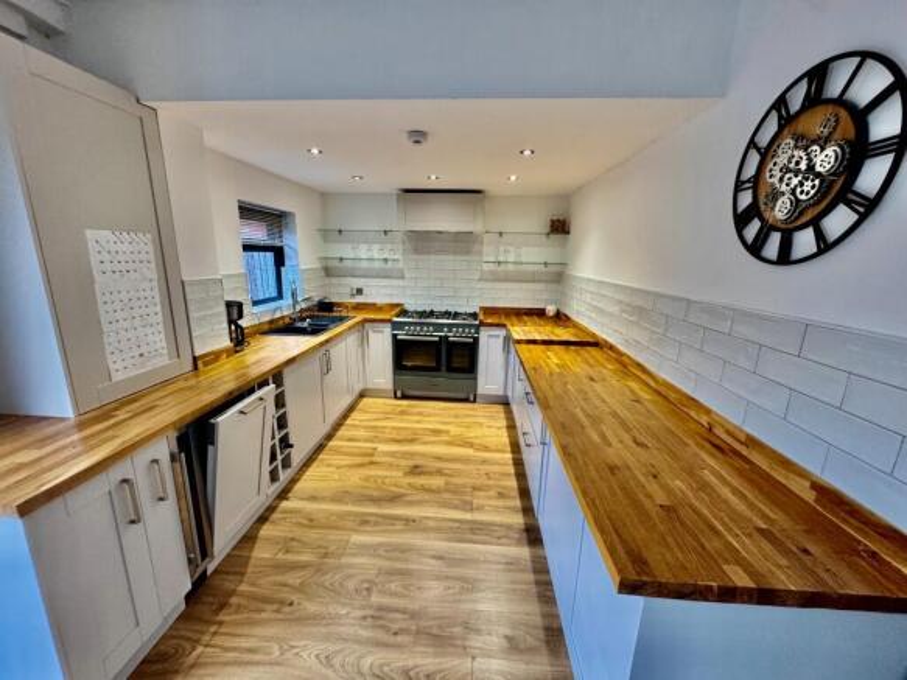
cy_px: 340
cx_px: 454
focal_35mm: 14
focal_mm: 2.22
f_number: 2.2
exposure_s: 1/50
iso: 250
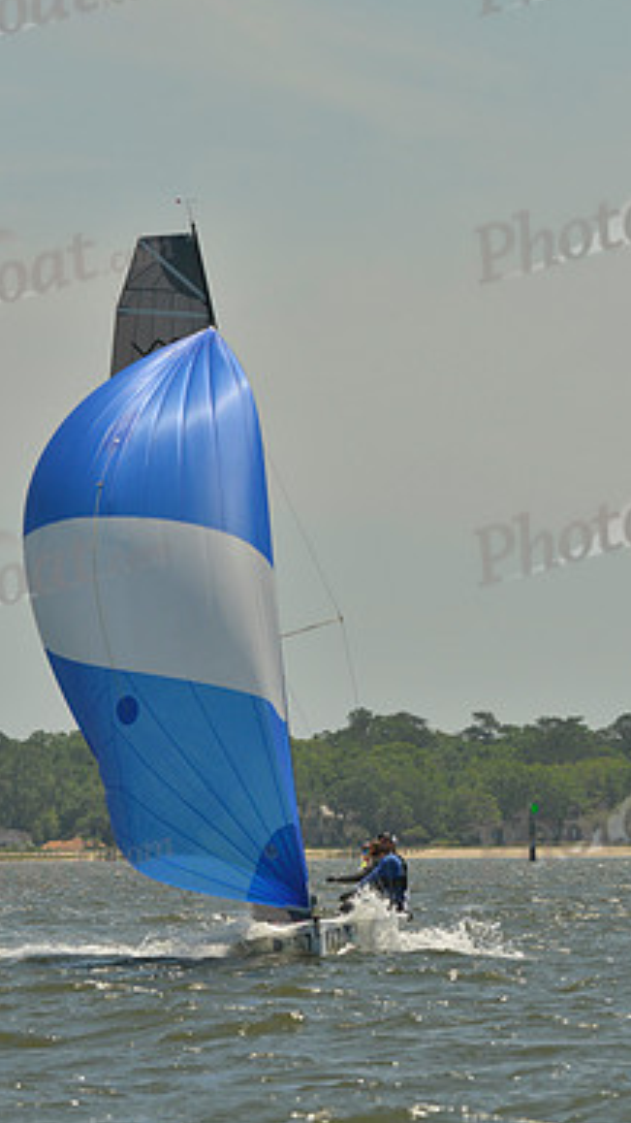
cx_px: 324
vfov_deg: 6.9
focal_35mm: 315
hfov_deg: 3.9
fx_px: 9374
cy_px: 401
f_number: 10
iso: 280
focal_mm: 200
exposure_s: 1/1250
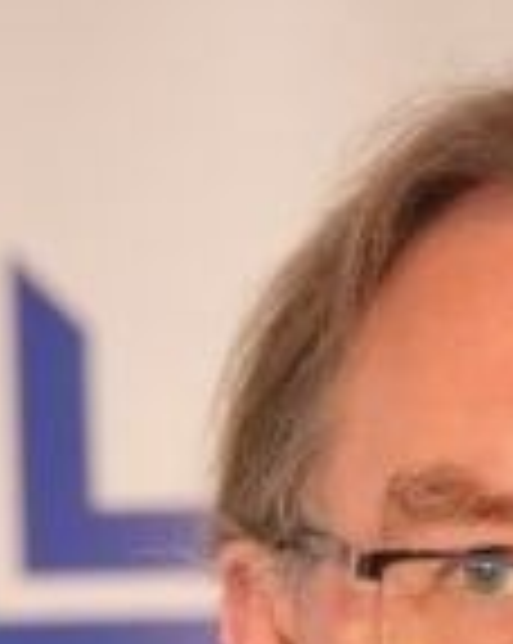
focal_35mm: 1640
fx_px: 31191
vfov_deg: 1.2
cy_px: 1265
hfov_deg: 0.9
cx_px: 598
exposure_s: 1/50
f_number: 2.8
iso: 1600
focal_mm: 150
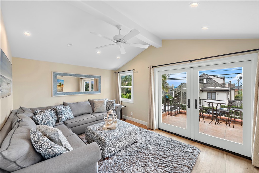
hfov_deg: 104.2
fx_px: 101
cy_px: 86
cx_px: 130
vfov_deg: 81.2
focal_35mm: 14
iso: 125
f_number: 7.1
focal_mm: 14
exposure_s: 1/3
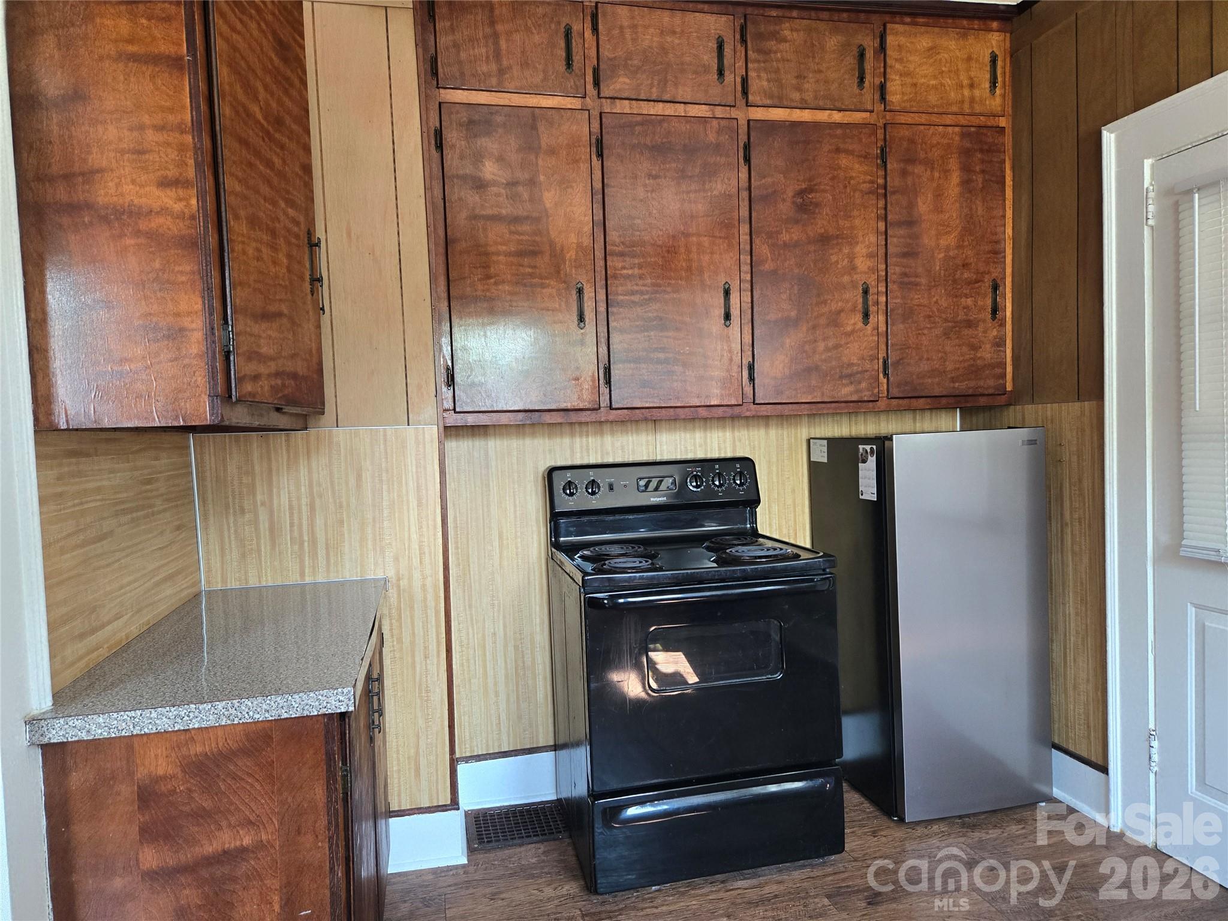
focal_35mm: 23
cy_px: 460
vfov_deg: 58.9
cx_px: 614
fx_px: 816
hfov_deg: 73.9
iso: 640
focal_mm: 5.4
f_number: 1.8
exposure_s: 1/120
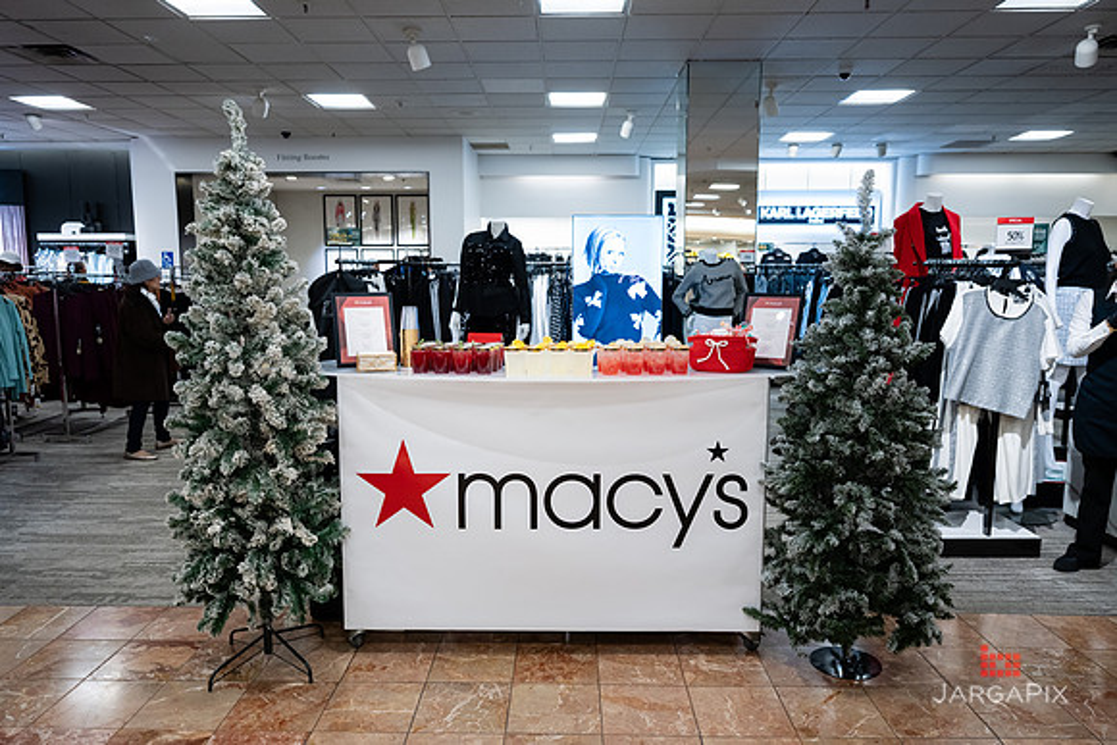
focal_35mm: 26
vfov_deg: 49.9
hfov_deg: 69.7
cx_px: 551
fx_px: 801
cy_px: 378
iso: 1250
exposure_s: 1/160
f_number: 3.2
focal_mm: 25
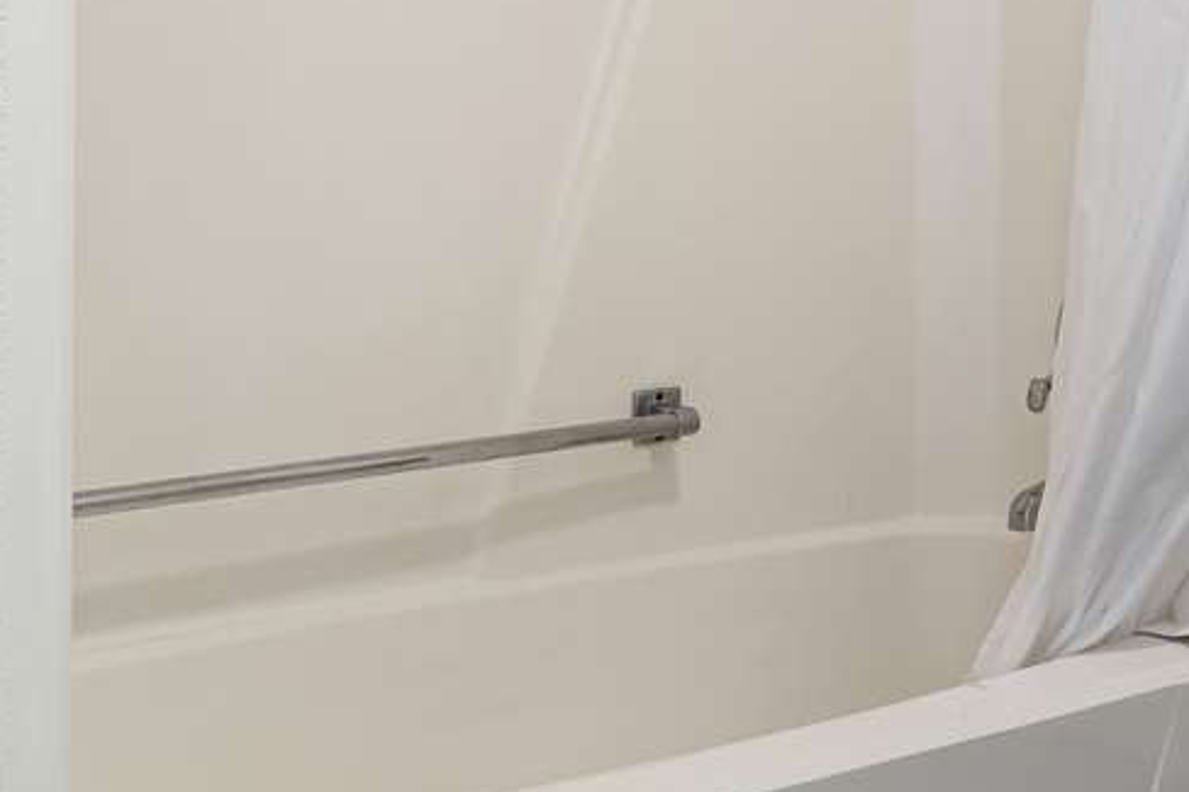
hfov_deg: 30.5
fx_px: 2146
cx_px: 888
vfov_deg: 20.4
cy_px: 37
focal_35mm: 65
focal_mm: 31
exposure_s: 2.5
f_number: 10
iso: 400
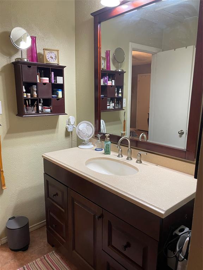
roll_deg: +0.4
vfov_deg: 67.3
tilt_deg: -11.3
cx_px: 102
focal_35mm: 26
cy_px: 135
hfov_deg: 53.1
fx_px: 203
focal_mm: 4.2
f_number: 1.6
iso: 160
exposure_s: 1/60
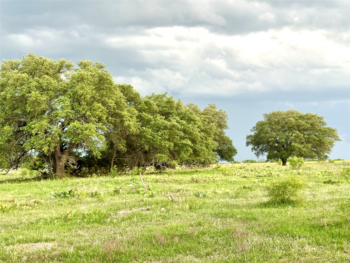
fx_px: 485
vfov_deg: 30.3
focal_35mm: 48
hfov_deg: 39.7
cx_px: 175
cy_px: 132
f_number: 1.78
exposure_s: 1/121
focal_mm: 6.86
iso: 50
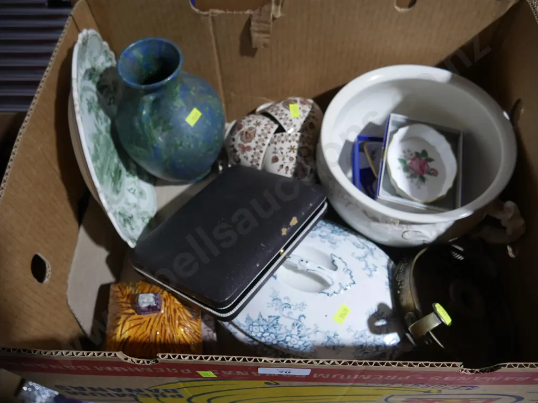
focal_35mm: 28
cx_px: 269
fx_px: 435
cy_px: 202
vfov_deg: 49.7
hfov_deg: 63.4
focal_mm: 14
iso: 500
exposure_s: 1/60
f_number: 3.5
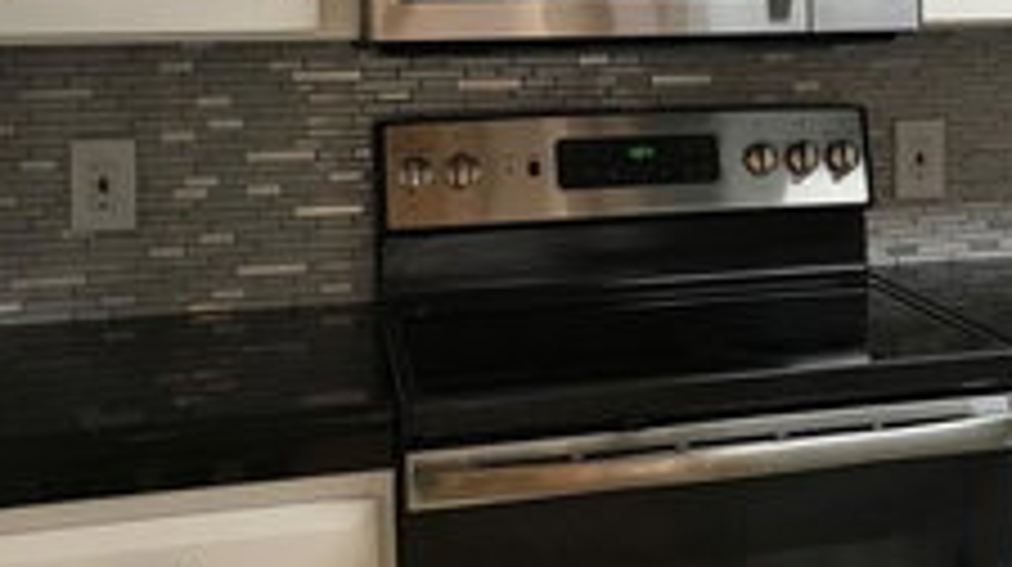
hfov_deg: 35.2
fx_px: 1555
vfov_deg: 20.3
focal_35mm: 58
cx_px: 771
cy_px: 76
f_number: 1.8
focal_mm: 3.99
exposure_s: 1/15
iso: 50
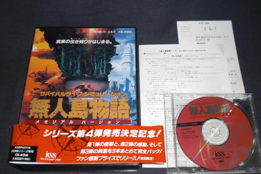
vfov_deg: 33.4
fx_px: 290
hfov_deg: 48.5
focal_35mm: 40
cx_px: 132
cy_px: 89
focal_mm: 6.3
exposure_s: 1/60
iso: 100
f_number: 3.1
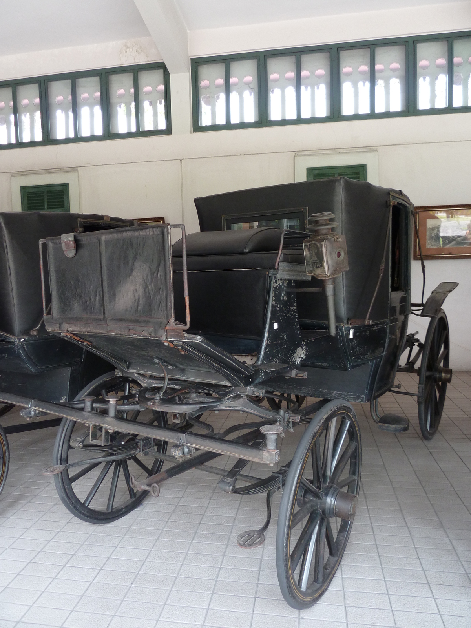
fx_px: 454
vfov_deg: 69.4
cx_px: 236
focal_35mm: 25
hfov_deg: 54.9
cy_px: 314
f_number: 3.3
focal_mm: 4.1
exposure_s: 1/30
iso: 125
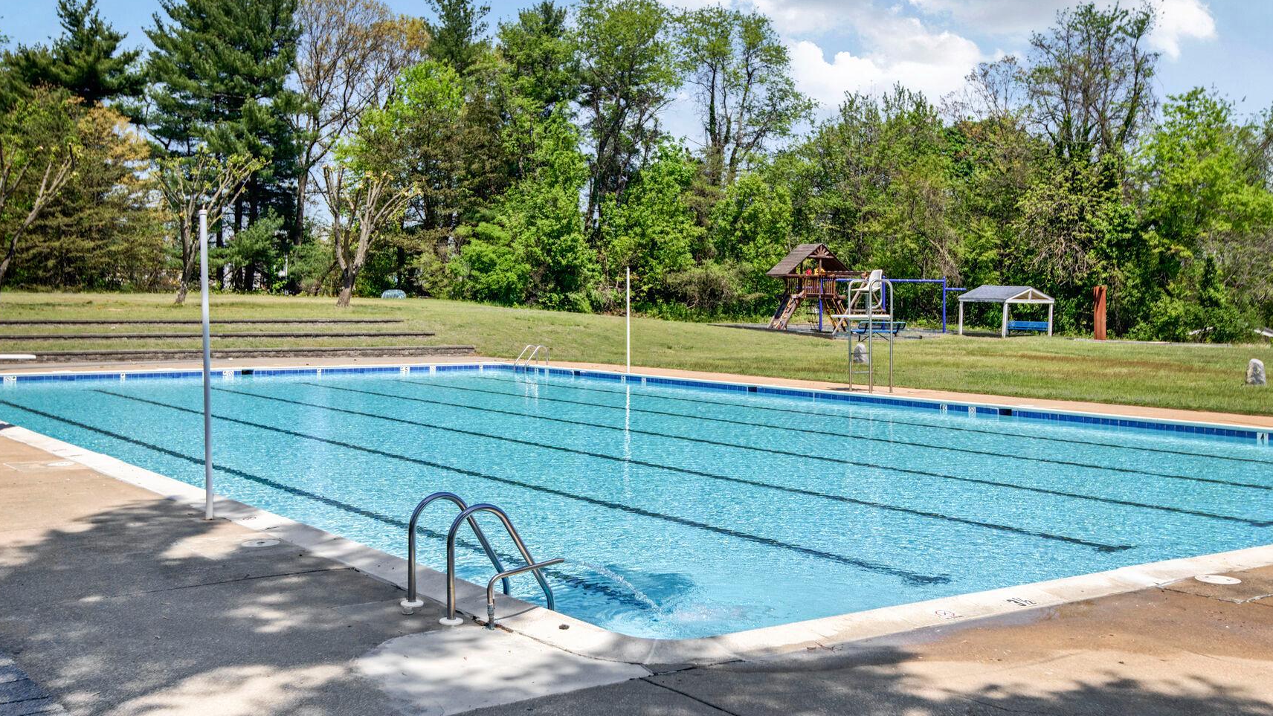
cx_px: 635
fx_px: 1249
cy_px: 395
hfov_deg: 54.0
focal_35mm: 37
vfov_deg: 32.0
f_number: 8
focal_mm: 35
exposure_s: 1/1000
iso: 200
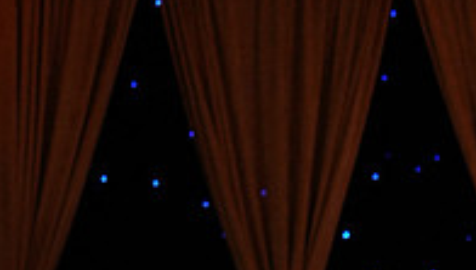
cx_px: 327
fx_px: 2933
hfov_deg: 9.3
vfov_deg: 5.1
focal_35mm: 232
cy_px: 693
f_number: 4
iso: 1000
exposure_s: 1/400
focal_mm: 75
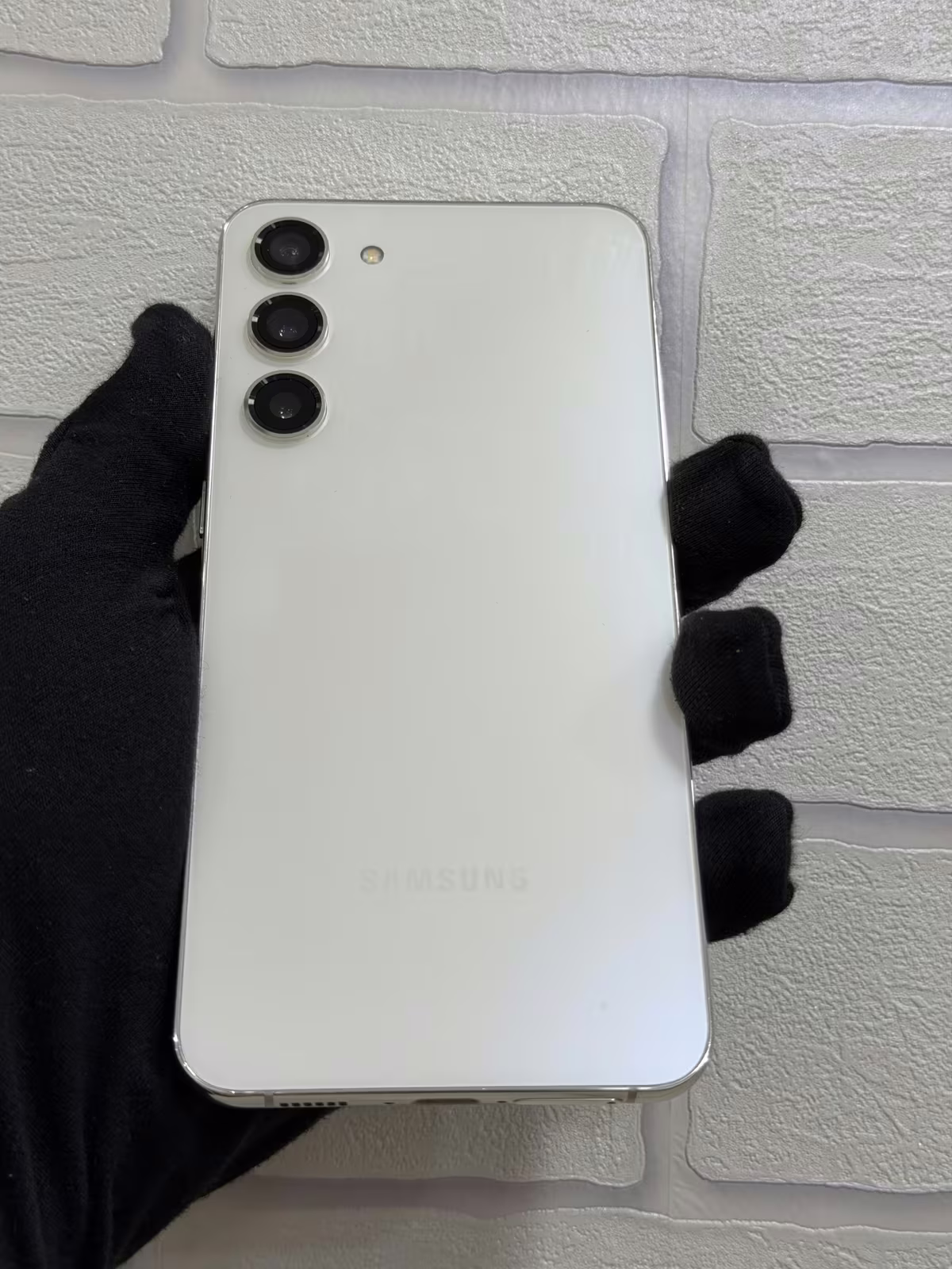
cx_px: 476
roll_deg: -1.4
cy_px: 634
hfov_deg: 30.3
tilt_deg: +4.3
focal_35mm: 48
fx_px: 1760
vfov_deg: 39.7
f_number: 1.78
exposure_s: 1/100
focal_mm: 6.76
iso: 50
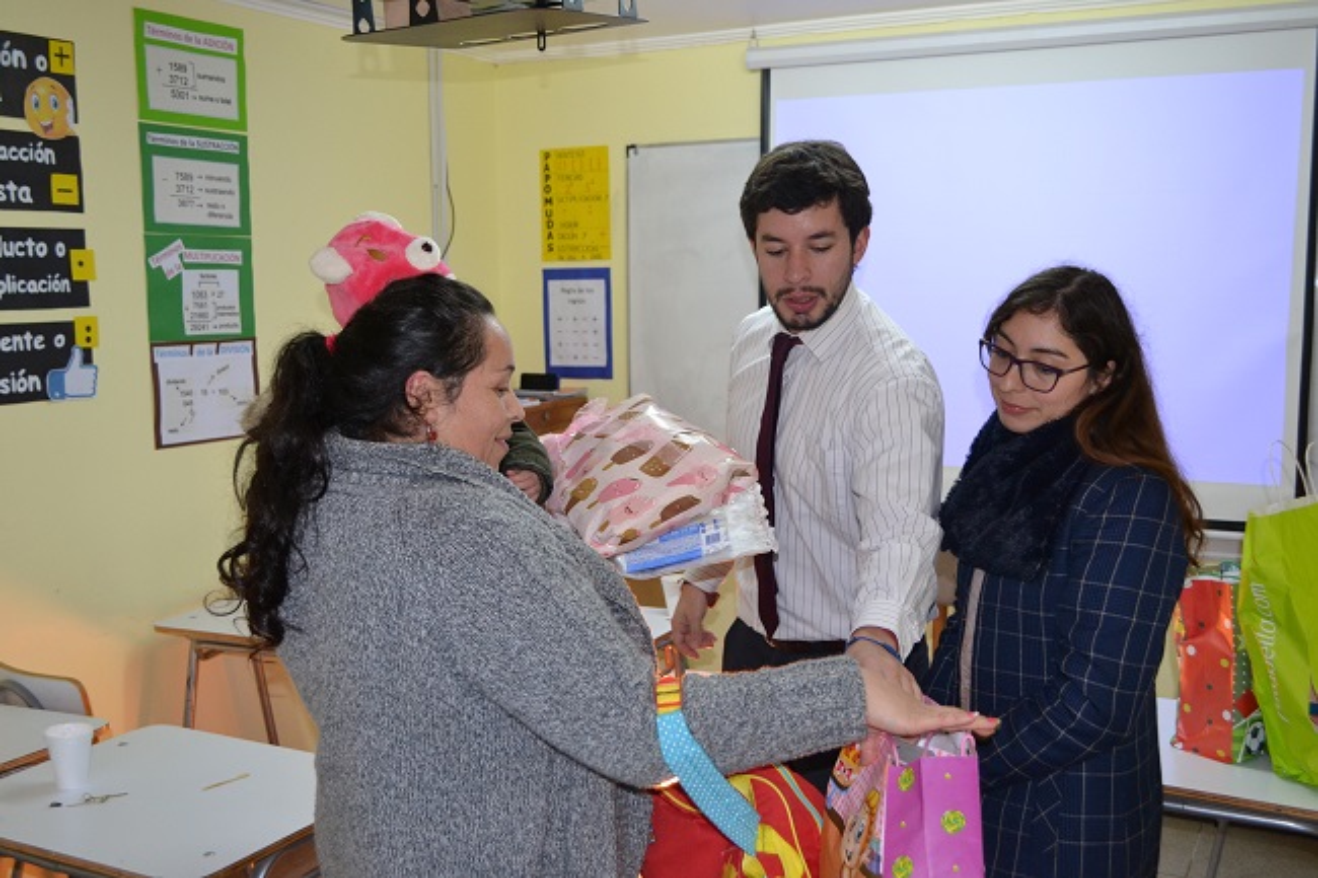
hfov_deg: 53.1
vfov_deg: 36.9
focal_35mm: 36
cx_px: 659
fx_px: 1318
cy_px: 439
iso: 1400
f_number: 4
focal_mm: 24
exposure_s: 1/60
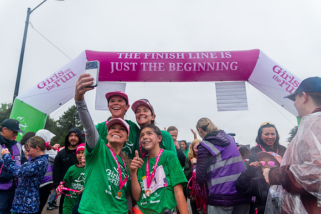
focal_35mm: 25
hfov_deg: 71.7
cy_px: 107
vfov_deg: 51.4
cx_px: 157
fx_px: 222
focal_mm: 24
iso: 1600
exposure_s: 1/3200
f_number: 4
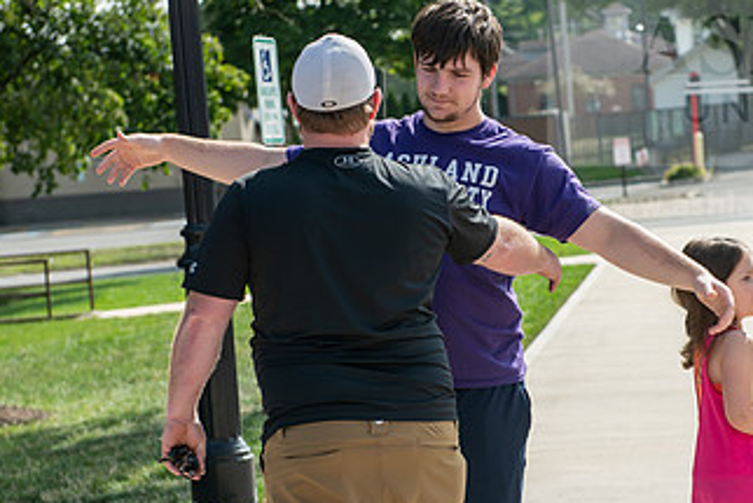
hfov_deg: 16.2
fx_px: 2637
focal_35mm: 126
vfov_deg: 10.9
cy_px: 254
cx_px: 477
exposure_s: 1/500
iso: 100
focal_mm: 70
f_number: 4.5
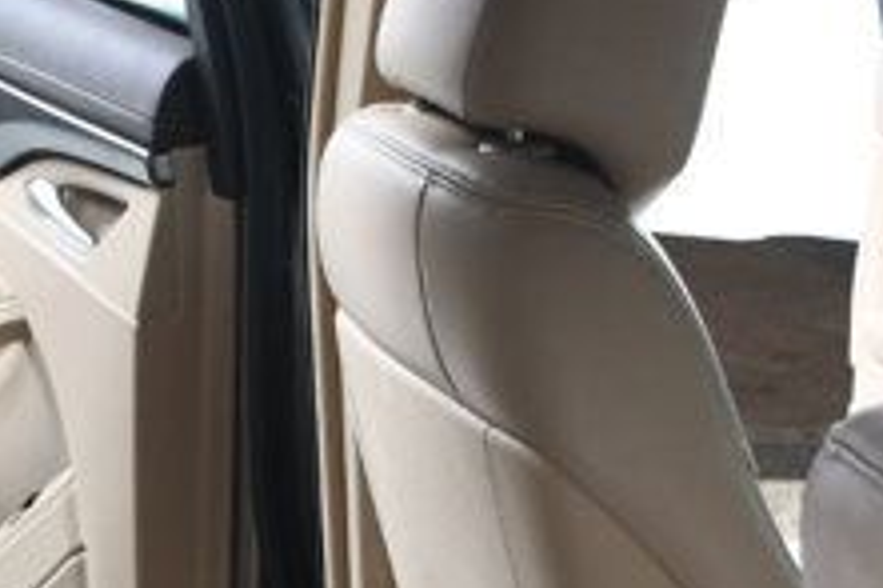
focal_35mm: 139
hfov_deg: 14.3
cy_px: 1208
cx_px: -200
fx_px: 3407
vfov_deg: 9.2
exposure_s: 1/160
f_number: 4.5
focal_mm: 20
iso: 100
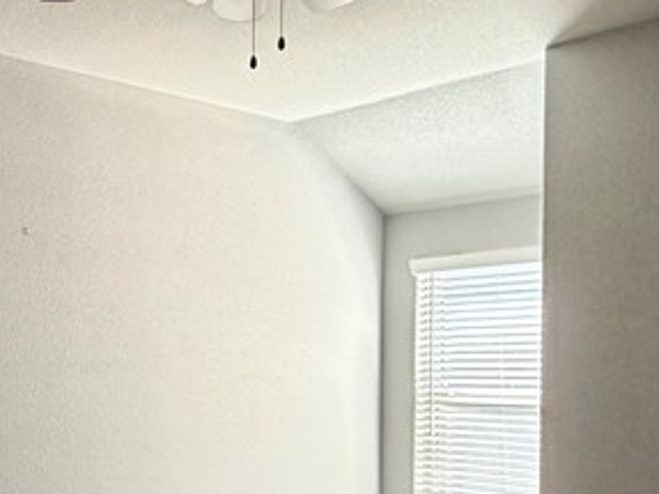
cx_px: 37
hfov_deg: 35.4
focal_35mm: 50
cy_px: 379
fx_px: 951
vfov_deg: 28.6
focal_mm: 2.22
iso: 320
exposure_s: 1/105
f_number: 2.2
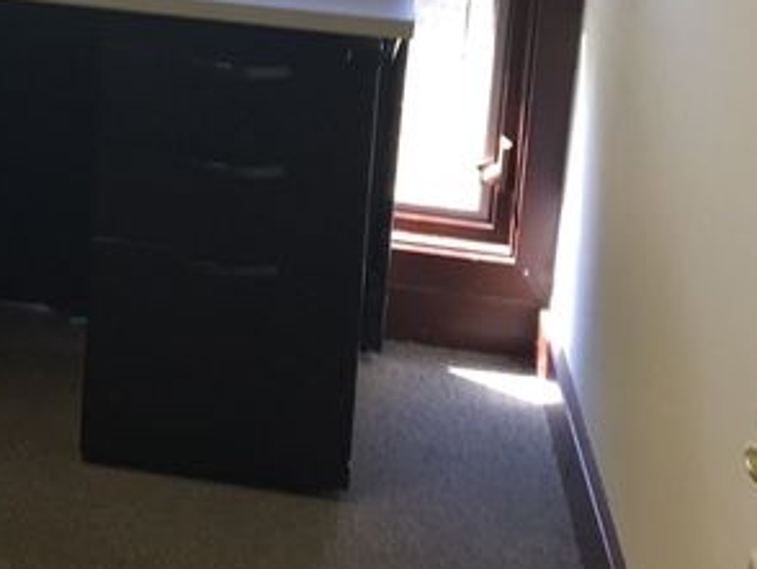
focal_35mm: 105
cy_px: -157
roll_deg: -1.3
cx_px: -433
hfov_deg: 16.7
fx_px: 2298
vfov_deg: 13.6
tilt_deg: -10.1
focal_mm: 4.15
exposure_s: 1/30
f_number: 2.2
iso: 50
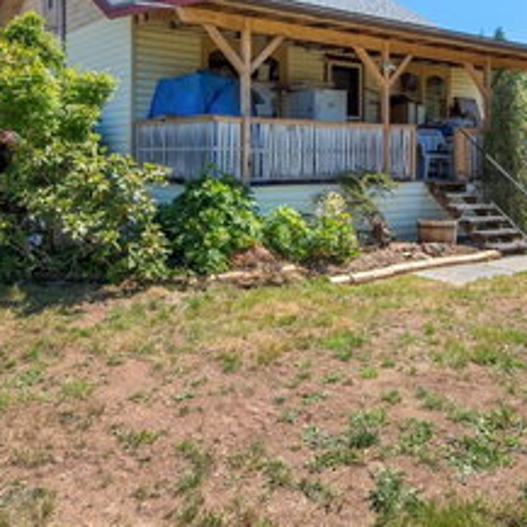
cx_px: 321
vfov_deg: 44.5
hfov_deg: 45.8
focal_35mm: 36
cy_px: 130
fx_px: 620
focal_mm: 12
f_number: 10
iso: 320
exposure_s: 1/500
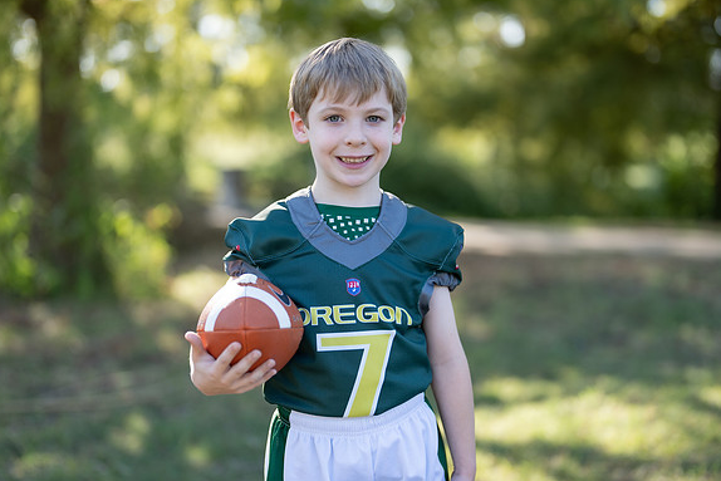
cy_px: 249
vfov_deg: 23.4
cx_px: 369
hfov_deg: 34.5
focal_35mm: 58
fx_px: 1162
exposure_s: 1/1250
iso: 100
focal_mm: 50
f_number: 1.2
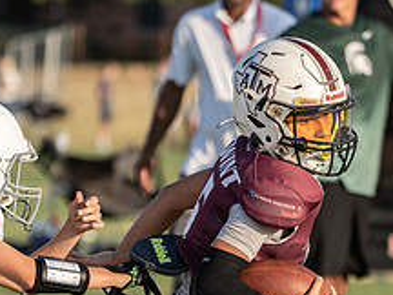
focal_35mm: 755
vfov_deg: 2.0
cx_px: 314
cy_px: 370
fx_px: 8572
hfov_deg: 2.6
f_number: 5.6
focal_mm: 268
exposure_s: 1/1250
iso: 400
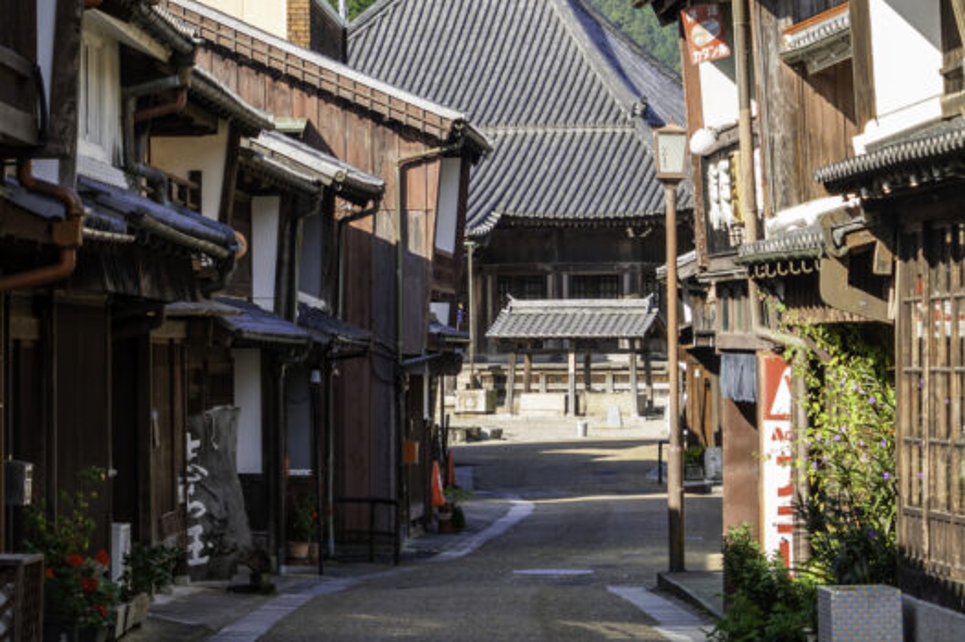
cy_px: 270
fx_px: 5089
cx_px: 323
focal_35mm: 190
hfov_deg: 10.8
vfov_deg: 7.2
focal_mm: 65
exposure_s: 1/125
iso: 160
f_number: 6.3
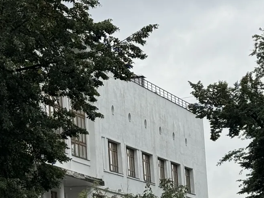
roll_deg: +2.7
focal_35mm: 176
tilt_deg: +8.2
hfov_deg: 11.0
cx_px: -75
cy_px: 157
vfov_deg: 8.4
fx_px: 1342
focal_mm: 6.76
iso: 64
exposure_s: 1/2959
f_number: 1.78
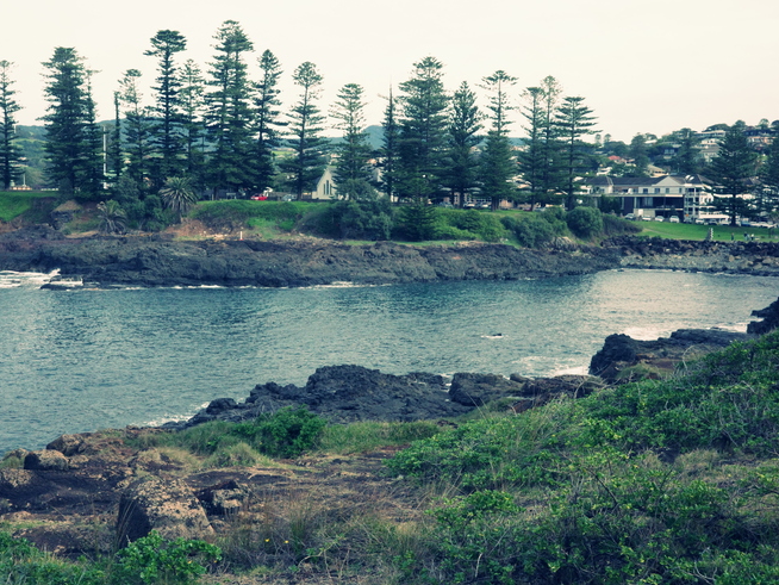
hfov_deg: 40.3
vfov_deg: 30.9
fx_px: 1058
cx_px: 326
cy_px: 287
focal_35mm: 47
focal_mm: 26
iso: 2000
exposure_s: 1/500
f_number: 16
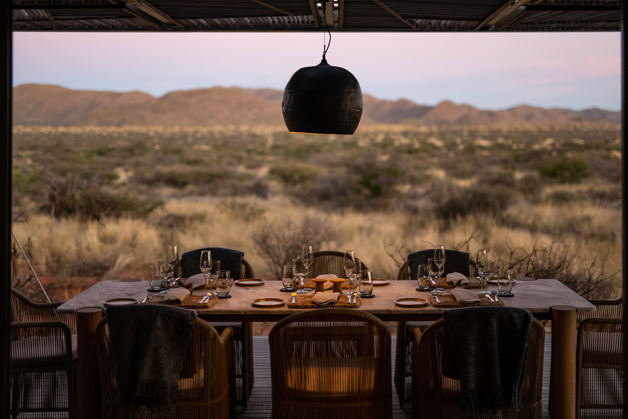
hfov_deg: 39.6
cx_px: 314
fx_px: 872
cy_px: 210
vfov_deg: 27.0
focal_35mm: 50
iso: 640
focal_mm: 50
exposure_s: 1/400
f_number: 1.6
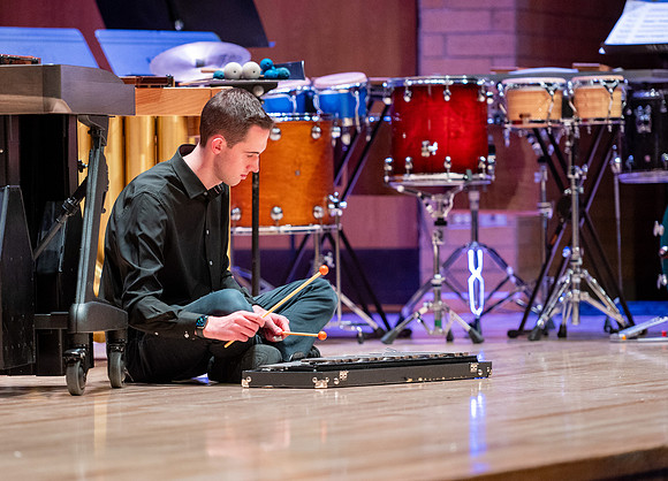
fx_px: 4327
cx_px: 263
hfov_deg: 8.8
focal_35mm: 227
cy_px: 224
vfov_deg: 6.4
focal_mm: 175
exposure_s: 1/320
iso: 3200
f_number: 2.8
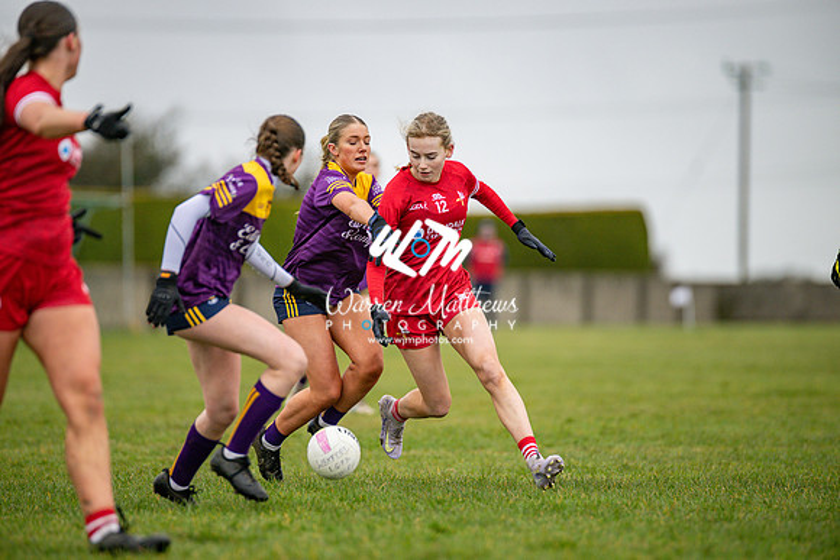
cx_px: 420
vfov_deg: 4.6
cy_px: 280
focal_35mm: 300
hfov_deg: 6.9
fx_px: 7001
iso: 400
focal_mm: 300
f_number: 2.8
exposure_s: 1/1000
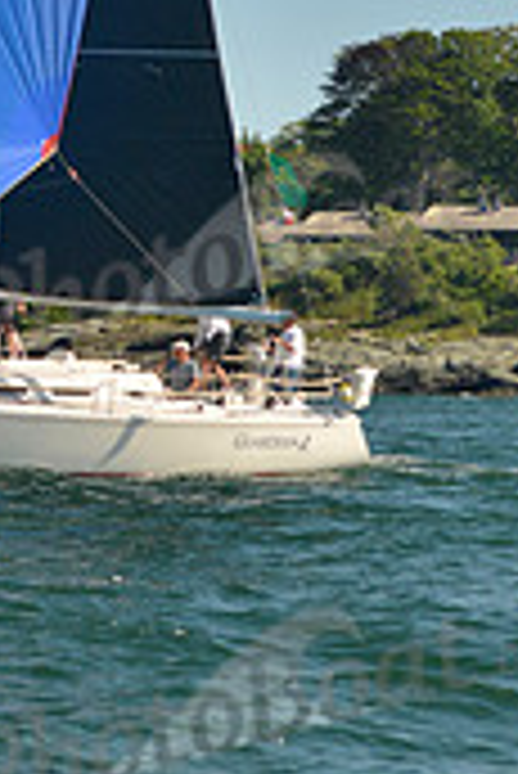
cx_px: -273
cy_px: 76
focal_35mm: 236
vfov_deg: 8.7
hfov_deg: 5.8
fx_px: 5083
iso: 400
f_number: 5
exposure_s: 1/1250
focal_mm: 70
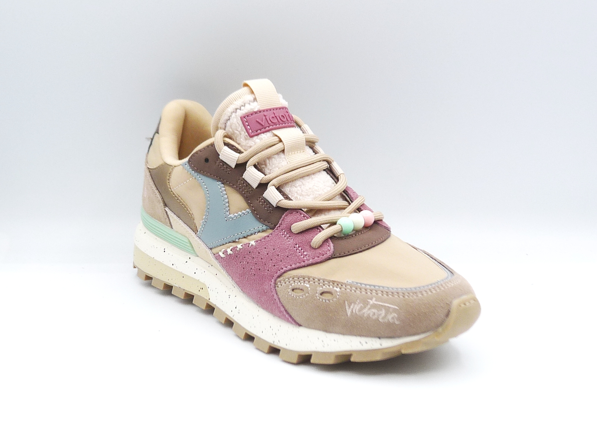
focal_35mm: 49
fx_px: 845
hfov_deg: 38.9
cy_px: 224
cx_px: 298
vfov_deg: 29.7
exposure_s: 1/200
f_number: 4
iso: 100
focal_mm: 4.9
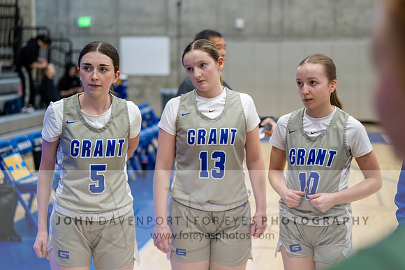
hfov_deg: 28.8
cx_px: 202
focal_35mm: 70
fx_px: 788
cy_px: 135
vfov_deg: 19.5
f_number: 2.8
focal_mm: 70
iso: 4500
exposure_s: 1/1000
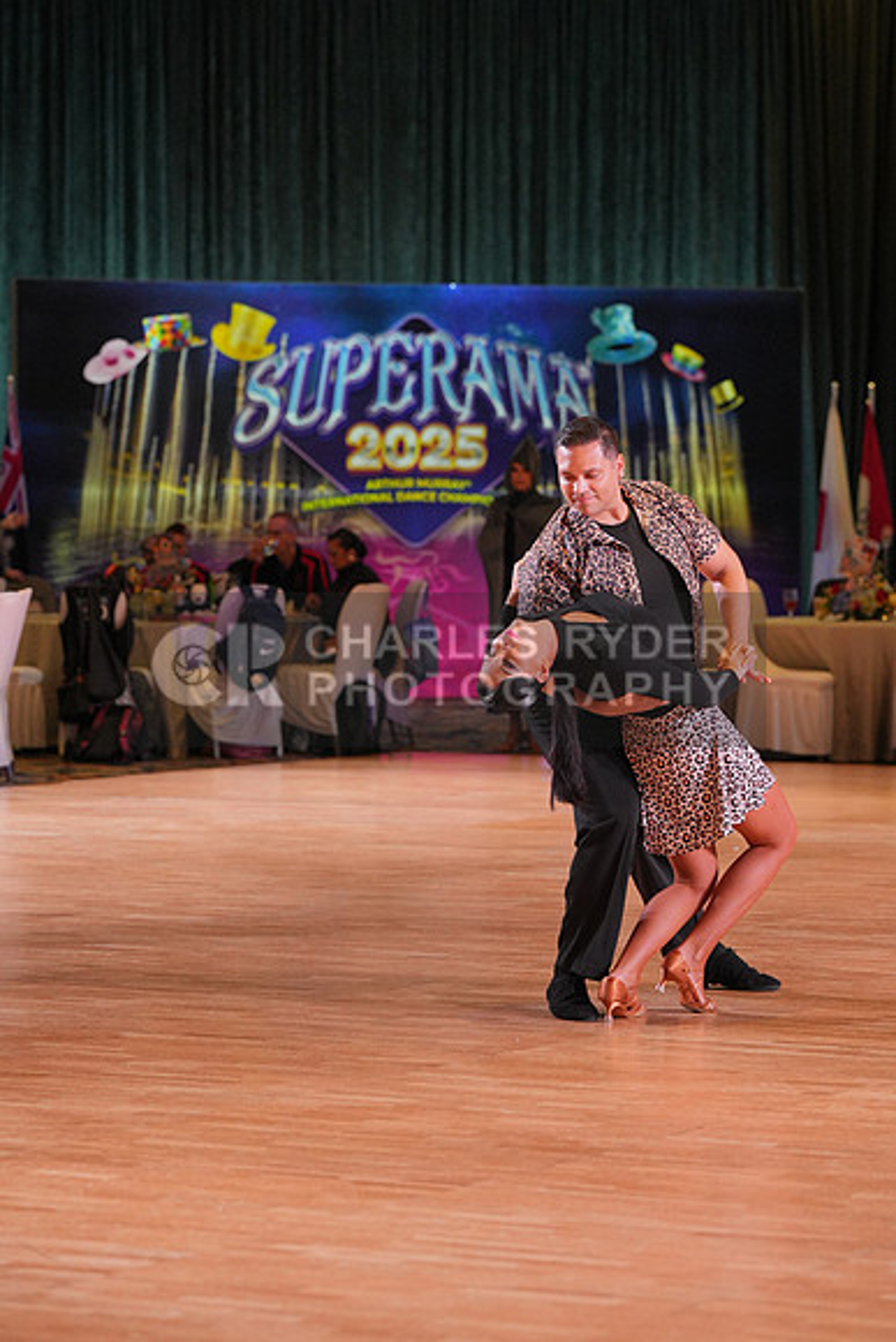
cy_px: 671
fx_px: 4999
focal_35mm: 134
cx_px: 448
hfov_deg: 10.2
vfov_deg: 15.3
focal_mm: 134
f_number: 4.5
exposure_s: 1/400
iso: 2500
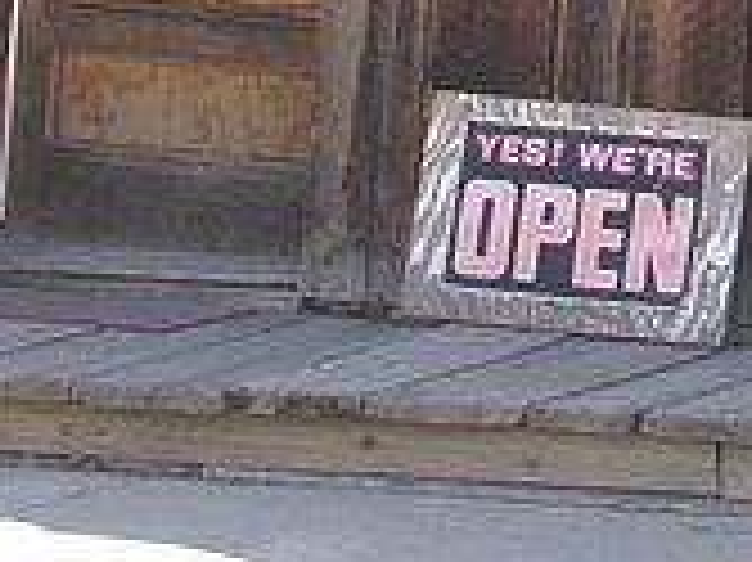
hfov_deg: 7.4
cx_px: 1135
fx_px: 5753
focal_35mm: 265
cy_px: -708
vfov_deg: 5.4
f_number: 10
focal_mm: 30
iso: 200
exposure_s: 1/60
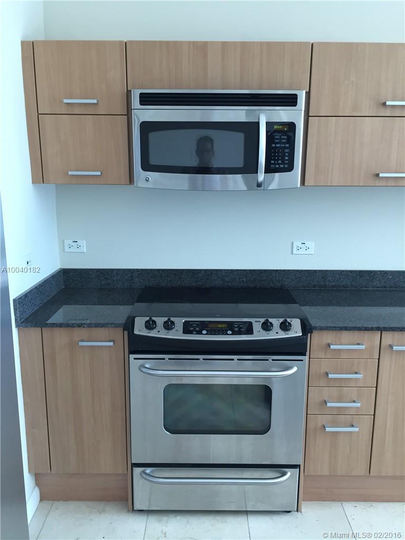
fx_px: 452
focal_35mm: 29
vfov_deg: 61.7
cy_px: 270
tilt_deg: -12.0
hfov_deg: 48.2
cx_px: 202
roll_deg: -0.3
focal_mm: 4.15
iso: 64
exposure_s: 1/30
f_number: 2.2
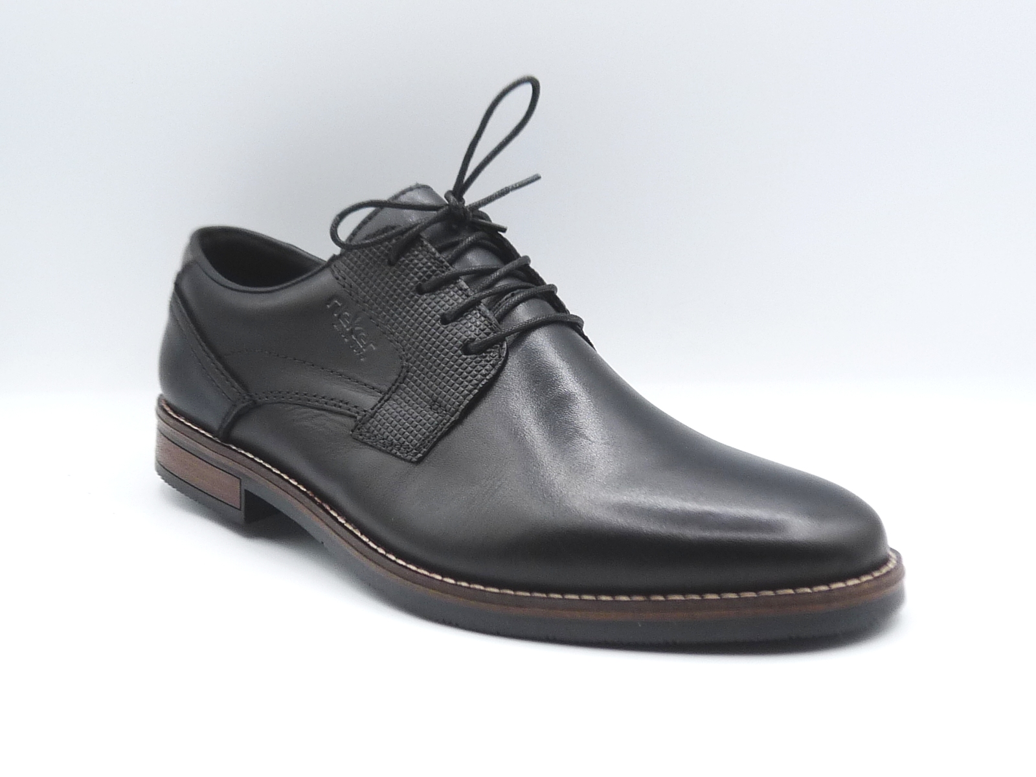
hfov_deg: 39.7
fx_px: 1437
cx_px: 518
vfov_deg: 30.3
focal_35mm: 48
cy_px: 388
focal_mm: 4.8
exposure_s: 1/160
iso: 100
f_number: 4
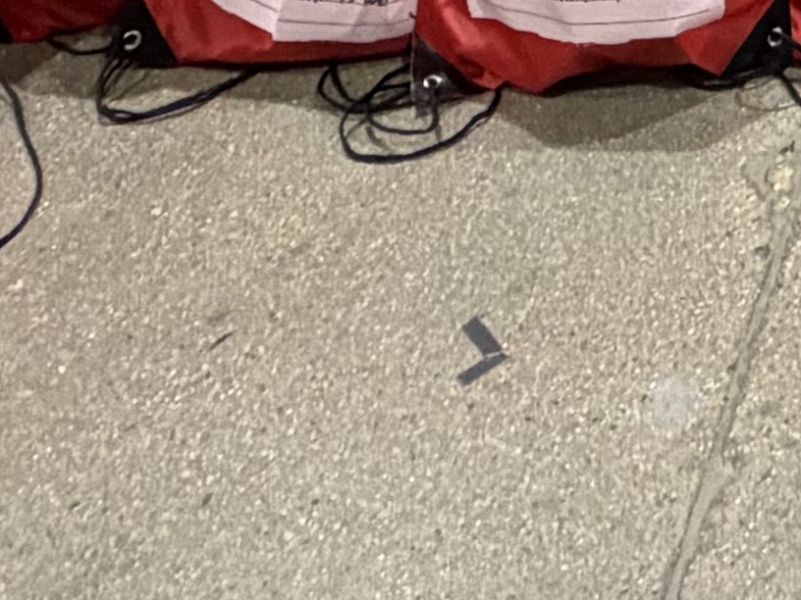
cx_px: 1413
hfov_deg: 16.8
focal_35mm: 98
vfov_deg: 10.2
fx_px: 2268
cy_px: -1294
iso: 320
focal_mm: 2.22
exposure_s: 1/60
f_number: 2.2
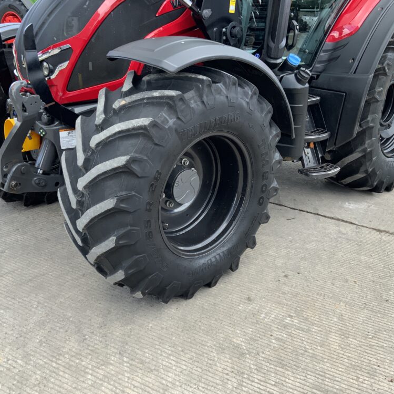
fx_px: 451
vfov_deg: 47.2
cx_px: 198
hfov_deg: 47.2
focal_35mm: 35
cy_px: 199
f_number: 1.8
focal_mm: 3
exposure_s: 1/215
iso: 16
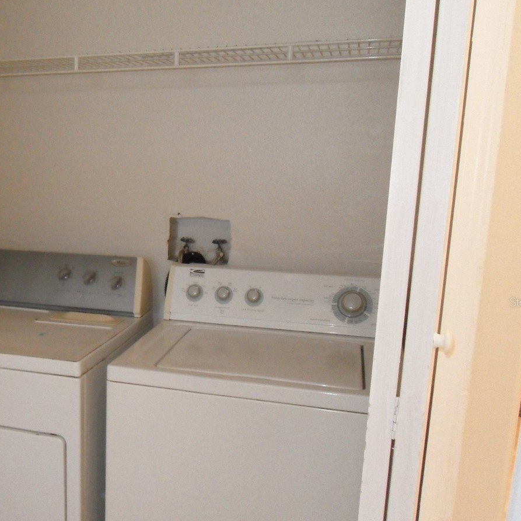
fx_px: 647
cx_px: 98
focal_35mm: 38
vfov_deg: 43.7
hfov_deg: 41.8
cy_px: 302
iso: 400
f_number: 2.8
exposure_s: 1/45
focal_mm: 4.3
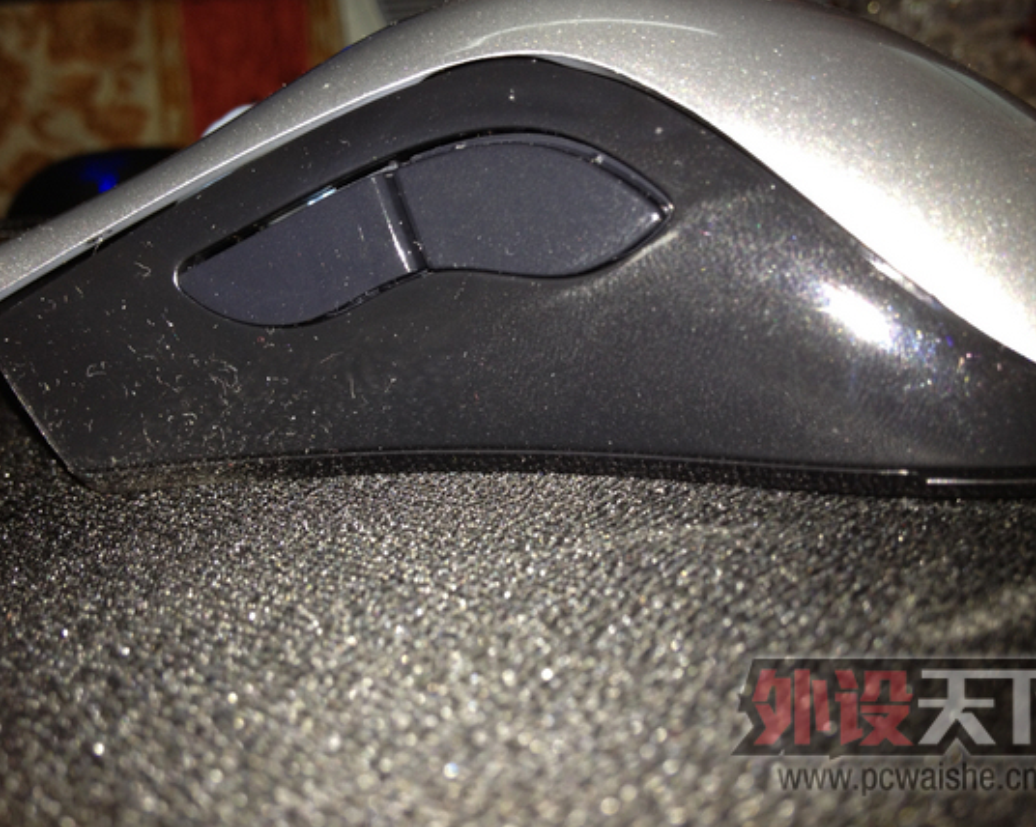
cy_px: 413
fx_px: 1134
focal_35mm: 37
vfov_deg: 40.1
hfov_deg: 49.1
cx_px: 549
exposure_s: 1/33
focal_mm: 4.28
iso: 64
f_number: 2.4
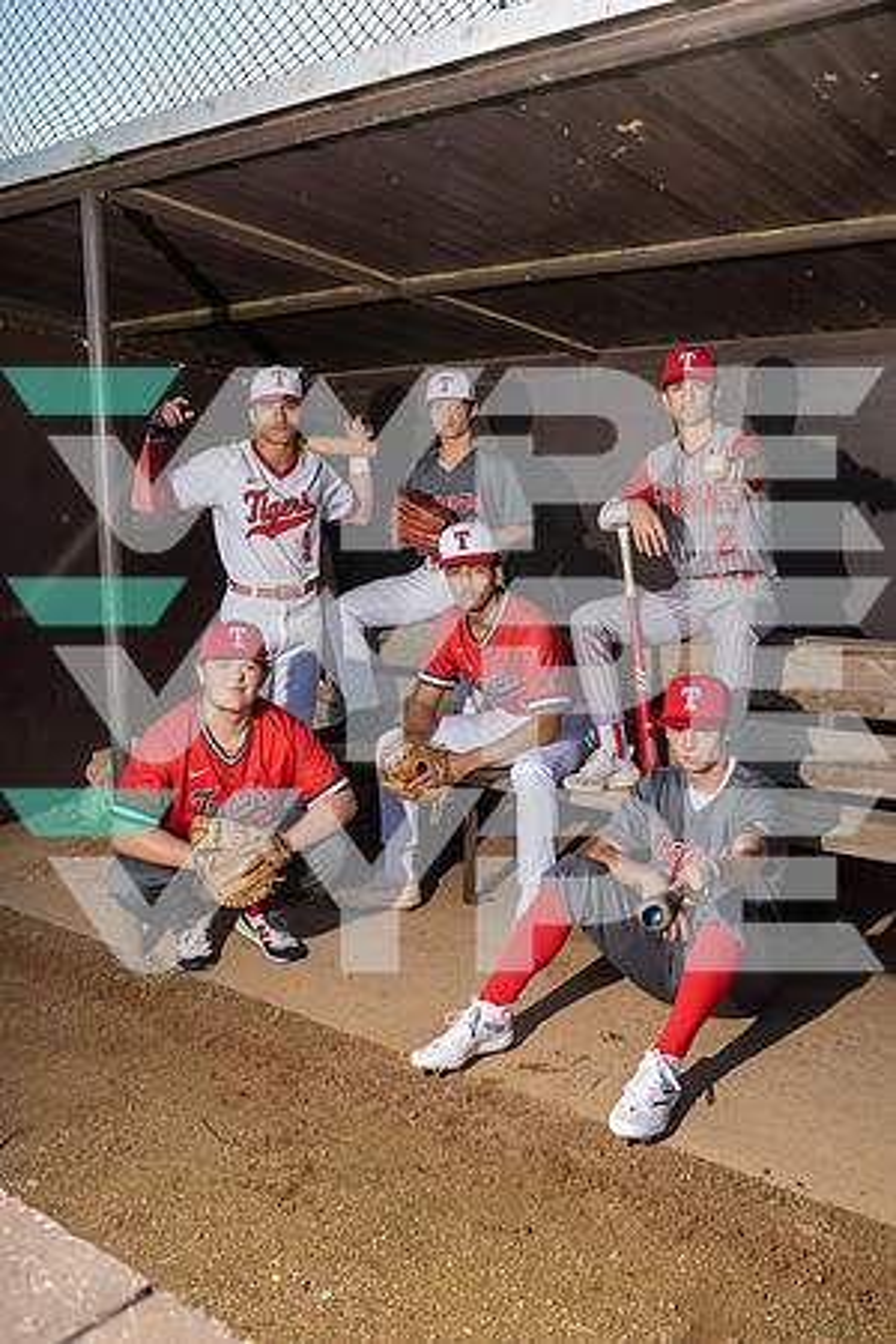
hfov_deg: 37.9
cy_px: 672
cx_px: 448
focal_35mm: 35
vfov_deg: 54.4
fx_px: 1307
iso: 80
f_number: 5.6
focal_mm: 35
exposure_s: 1/250
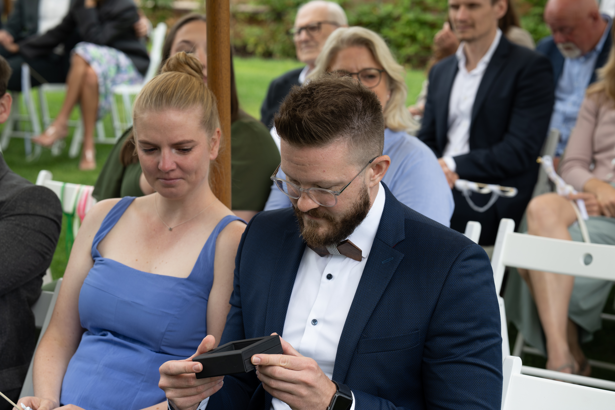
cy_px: 205
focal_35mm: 85
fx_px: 1452
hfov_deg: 23.9
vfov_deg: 16.1
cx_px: 308
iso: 160
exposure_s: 1/160
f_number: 5.6
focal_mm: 85
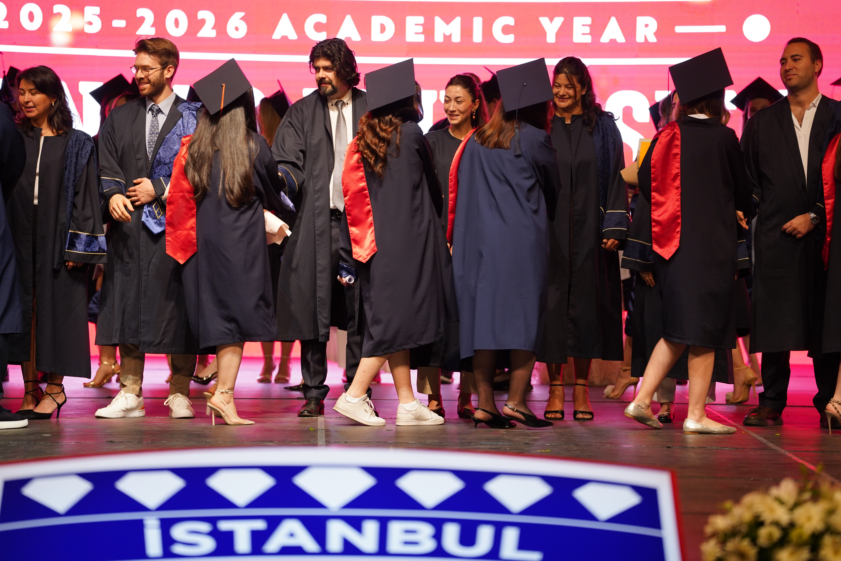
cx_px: 420
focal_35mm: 200
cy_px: 280
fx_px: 4672
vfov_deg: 6.9
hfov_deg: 10.3
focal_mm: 200
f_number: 2.8
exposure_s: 1/160
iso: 500
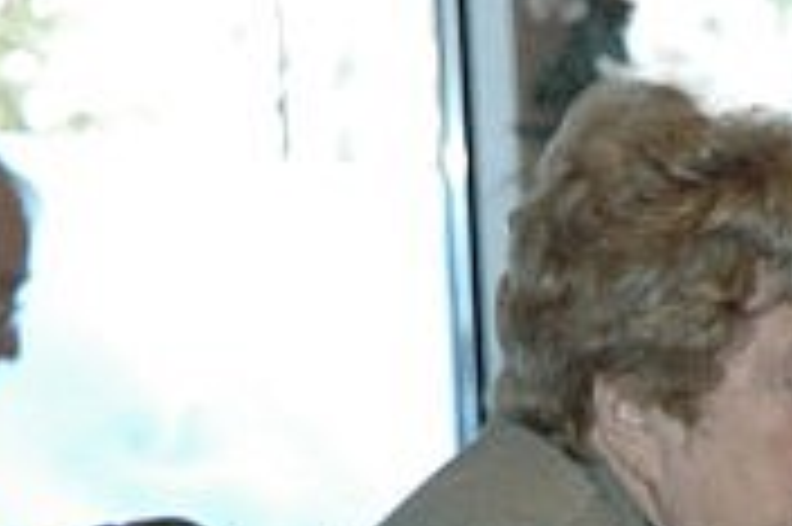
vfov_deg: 3.8
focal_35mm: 359
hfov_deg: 5.7
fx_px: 7890
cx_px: 810
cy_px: 665
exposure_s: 1/160
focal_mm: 70
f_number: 5
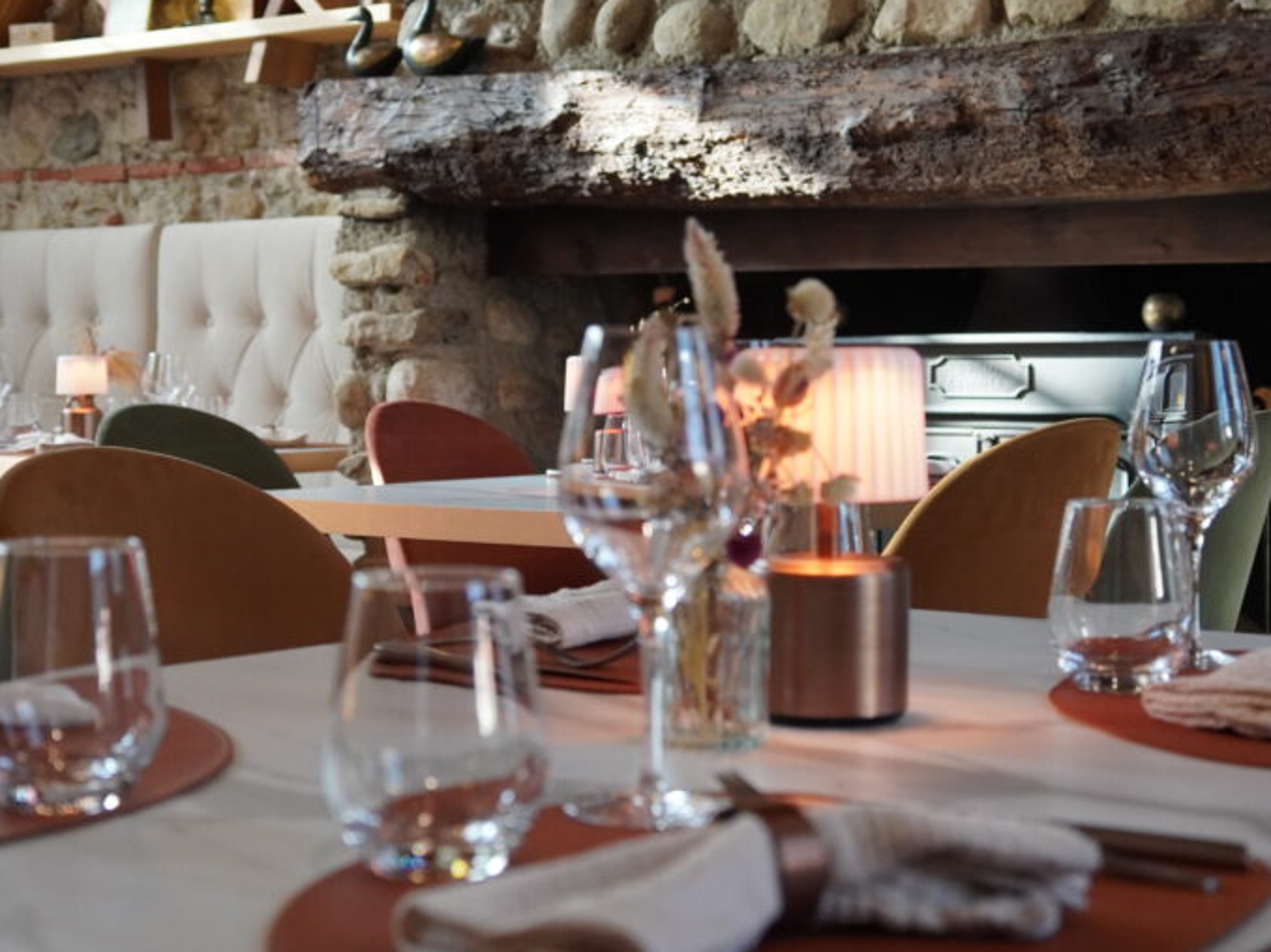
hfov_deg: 31.7
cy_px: 319
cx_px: 636
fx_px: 2239
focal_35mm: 61
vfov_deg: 23.9
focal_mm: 28
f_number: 3.5
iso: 1600
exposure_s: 1/160
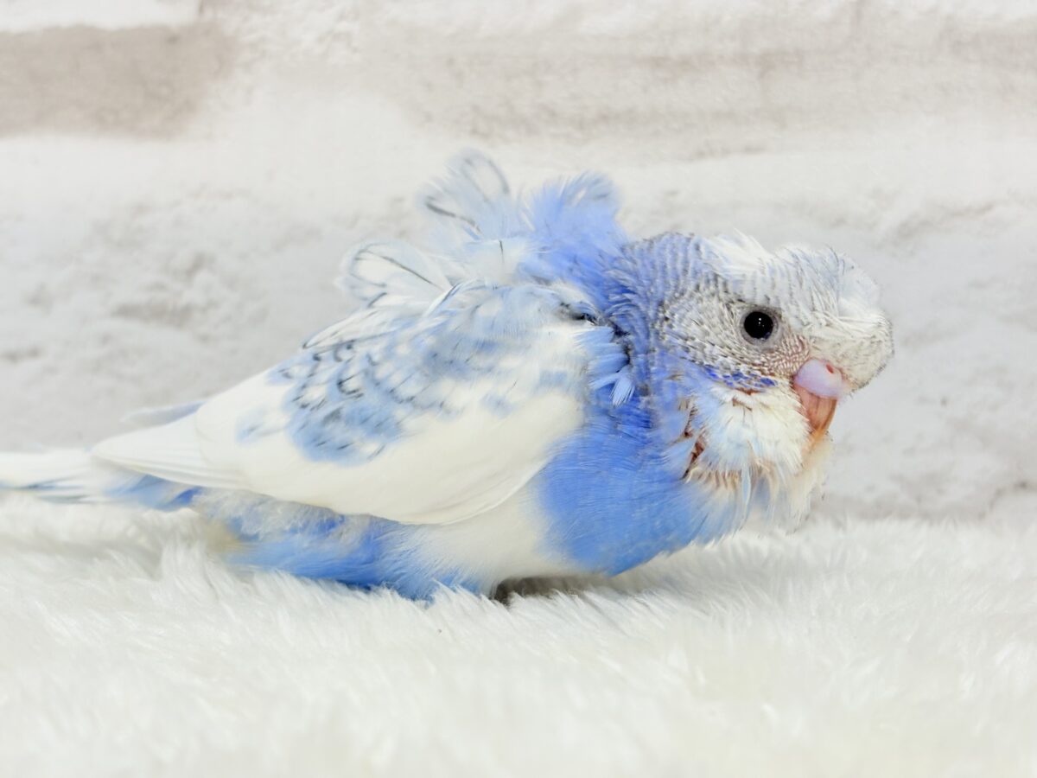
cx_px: 518
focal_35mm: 52
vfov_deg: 28.0
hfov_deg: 36.8
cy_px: 389
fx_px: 1558
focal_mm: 5.96
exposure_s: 1/100
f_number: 1.6
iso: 64
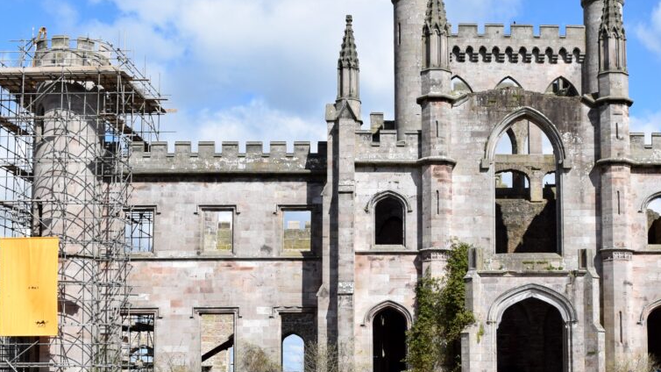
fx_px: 946
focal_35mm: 54
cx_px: 516
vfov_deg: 21.8
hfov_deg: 37.3
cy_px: 319
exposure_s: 1/1600
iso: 400
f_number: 7.1
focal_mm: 18
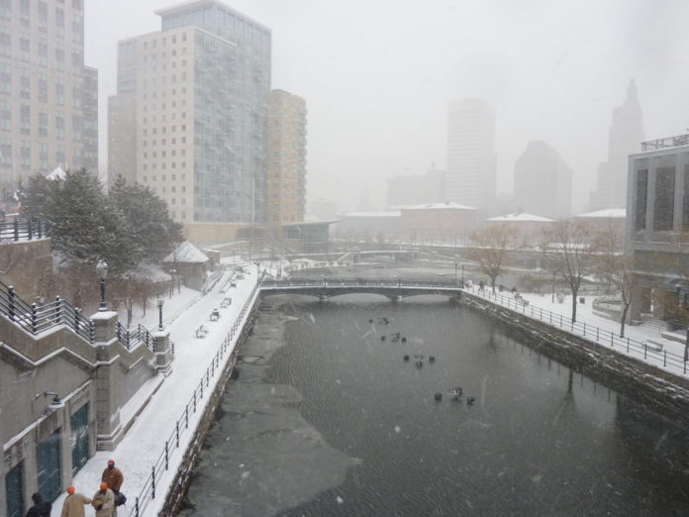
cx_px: 344
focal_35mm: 25
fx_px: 498
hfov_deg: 69.4
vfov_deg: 54.9
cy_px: 258
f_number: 3.3
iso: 80
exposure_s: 1/60
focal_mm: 4.1
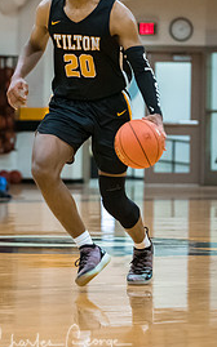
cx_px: 46
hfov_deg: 4.9
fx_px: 2547
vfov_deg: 7.8
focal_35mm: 269
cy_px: 77
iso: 3200
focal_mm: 105
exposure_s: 1/400
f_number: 2.8
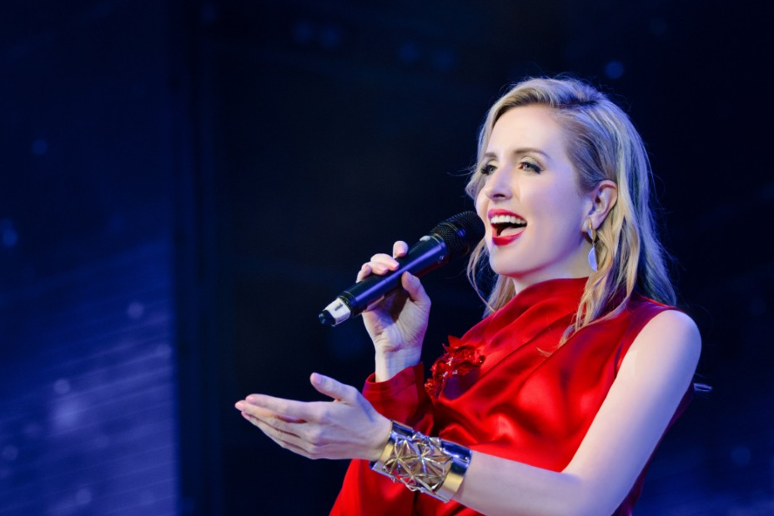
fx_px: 4881
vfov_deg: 6.1
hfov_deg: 9.1
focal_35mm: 227
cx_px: 357
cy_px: 275
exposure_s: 1/160
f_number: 4
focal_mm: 122
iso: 800
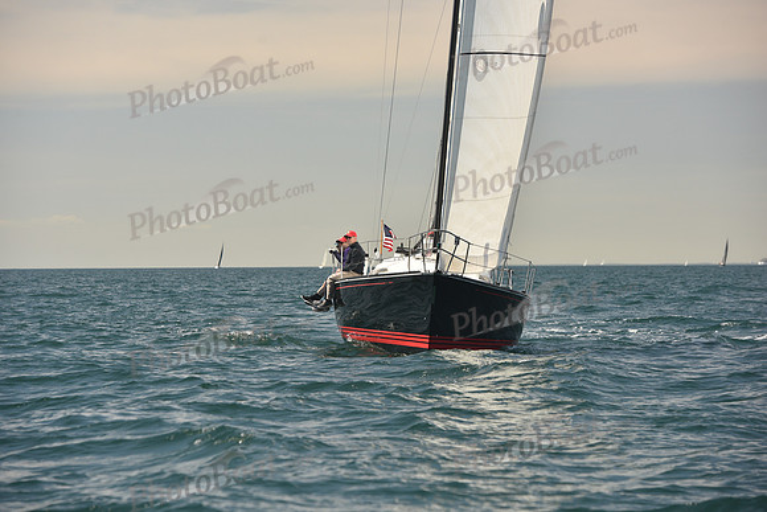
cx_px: 384
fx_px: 2983
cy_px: 256
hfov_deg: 14.7
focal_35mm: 140
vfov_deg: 9.8
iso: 250
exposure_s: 1/640
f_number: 5.6
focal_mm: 140
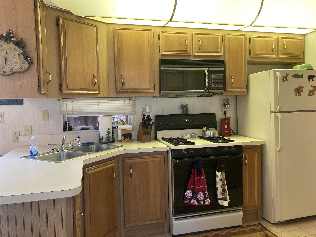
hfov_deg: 63.4
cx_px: 158
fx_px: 256
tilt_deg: -1.6
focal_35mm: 28
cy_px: 118
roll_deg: +0.7
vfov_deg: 49.7
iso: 125
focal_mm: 3.99
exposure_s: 1/60
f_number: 1.8
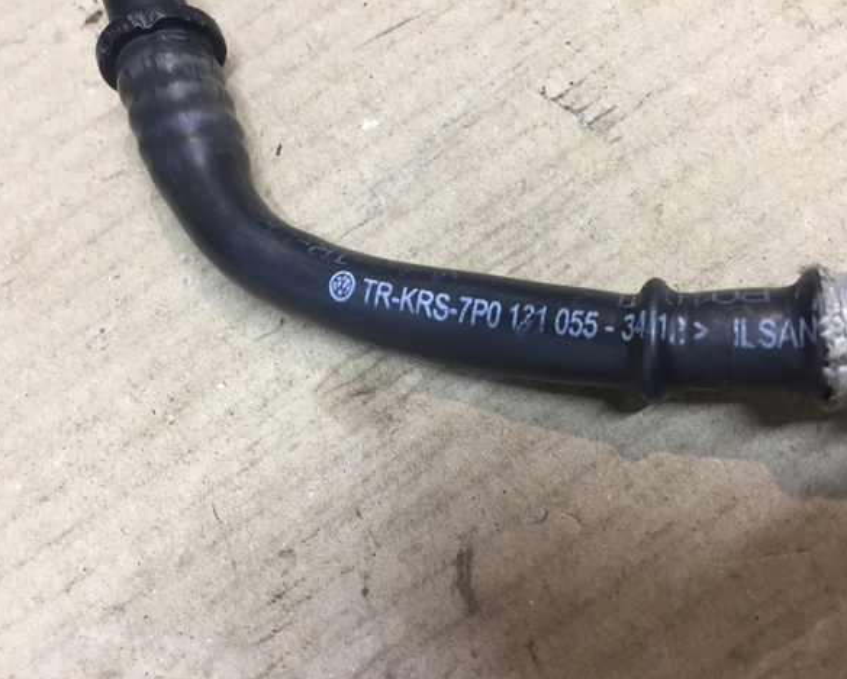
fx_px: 778
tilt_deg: -71.1
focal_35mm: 31
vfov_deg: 47.2
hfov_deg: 57.1
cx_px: 457
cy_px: 345
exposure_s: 1/33
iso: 100
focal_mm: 4.15
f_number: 2.2
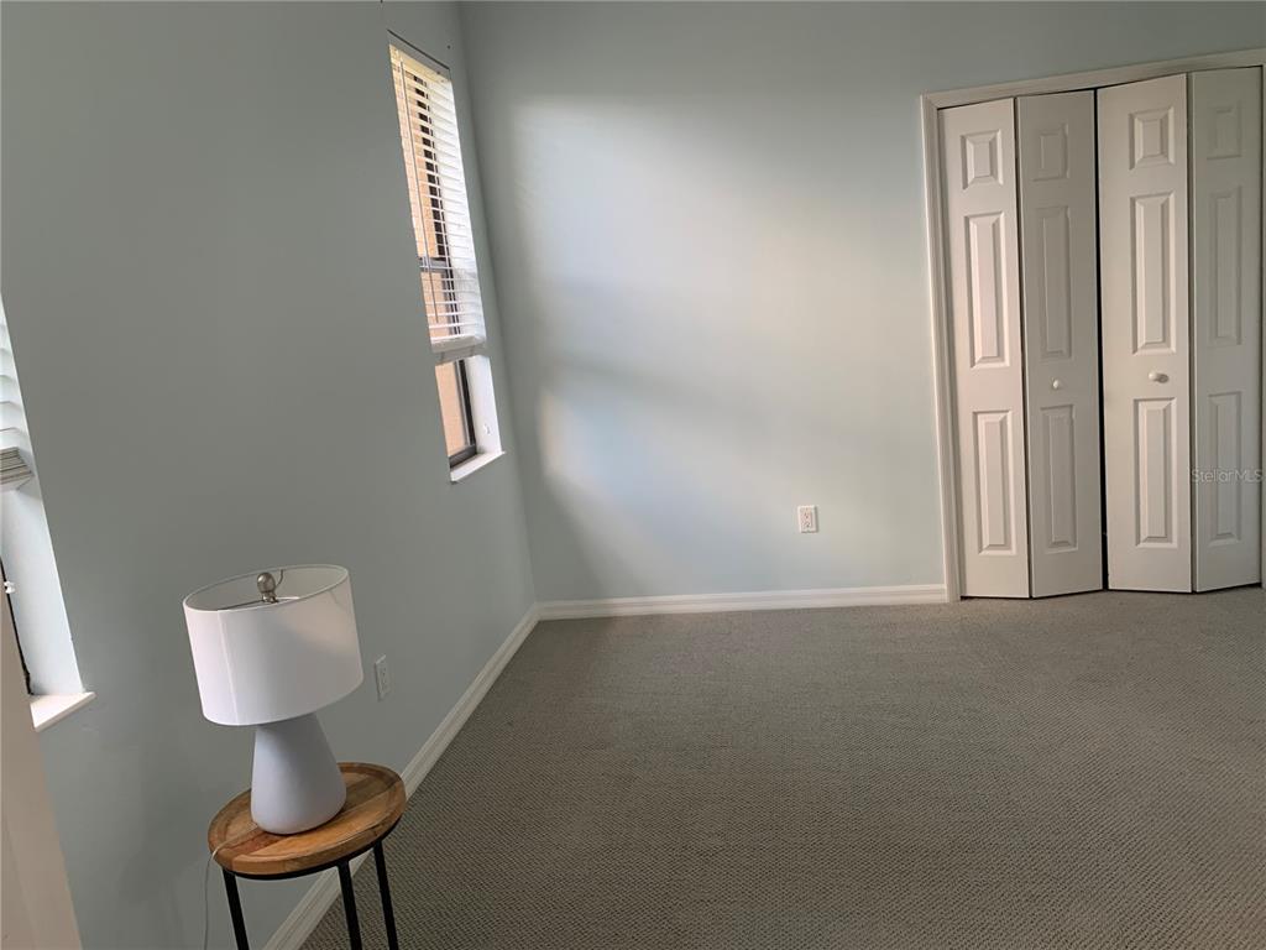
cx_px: 633
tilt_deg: -12.2
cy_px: 475
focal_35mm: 26
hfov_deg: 67.3
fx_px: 951
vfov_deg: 53.1
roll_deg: +5.7
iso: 125
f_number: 1.8
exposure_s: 1/60
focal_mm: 4.25
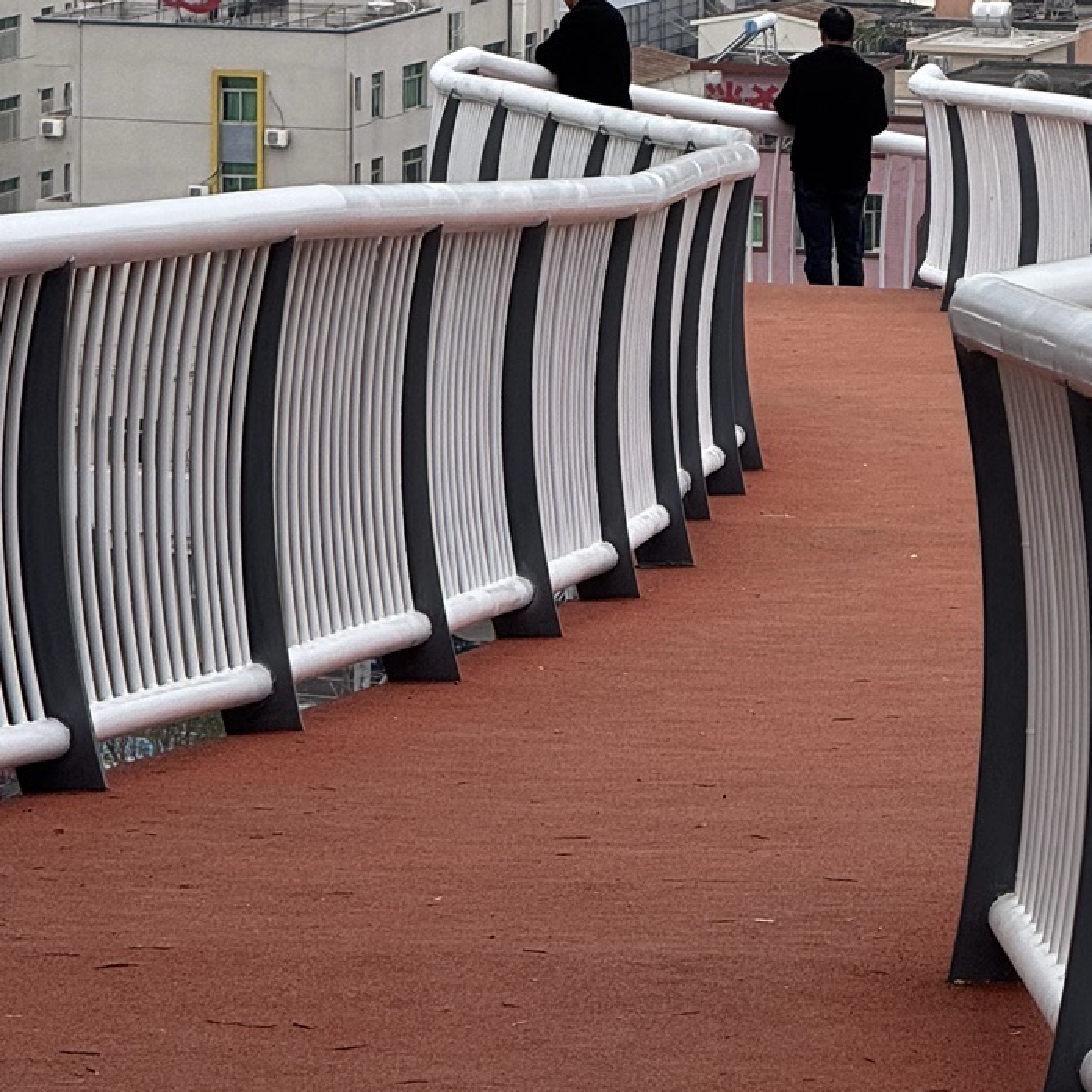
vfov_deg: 5.7
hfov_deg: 5.8
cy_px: -150
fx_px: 10850
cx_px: 906
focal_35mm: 304
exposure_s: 1/486
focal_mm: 15.66
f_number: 2.8
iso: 50
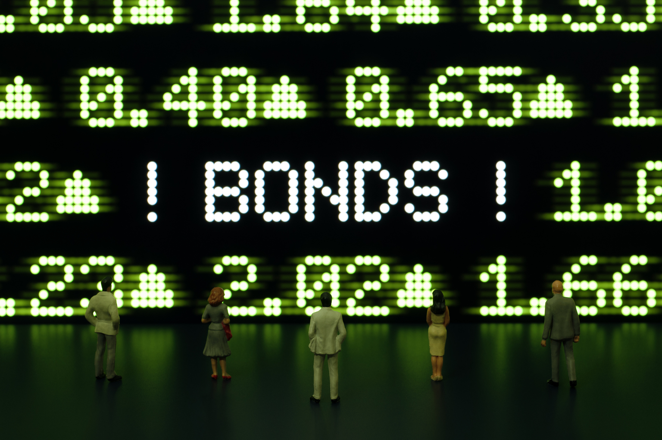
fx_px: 1653
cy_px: 220
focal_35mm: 90
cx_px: 331
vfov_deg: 15.1
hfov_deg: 22.6
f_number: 10
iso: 100
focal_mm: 60
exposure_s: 1
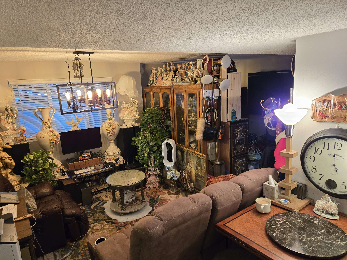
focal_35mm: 23
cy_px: 130
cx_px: 174
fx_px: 231
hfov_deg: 73.9
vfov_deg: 58.9
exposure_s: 1/120
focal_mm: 5.4
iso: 400
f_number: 1.8
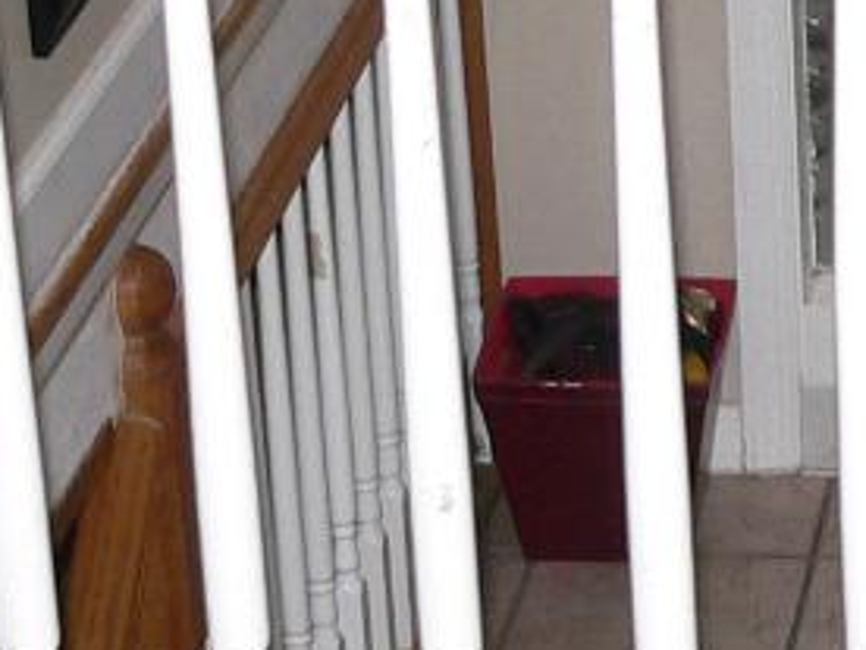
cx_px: 1575
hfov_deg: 9.9
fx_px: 4703
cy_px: -399
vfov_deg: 7.7
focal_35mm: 188
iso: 100
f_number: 2.8
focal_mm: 6
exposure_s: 1/60
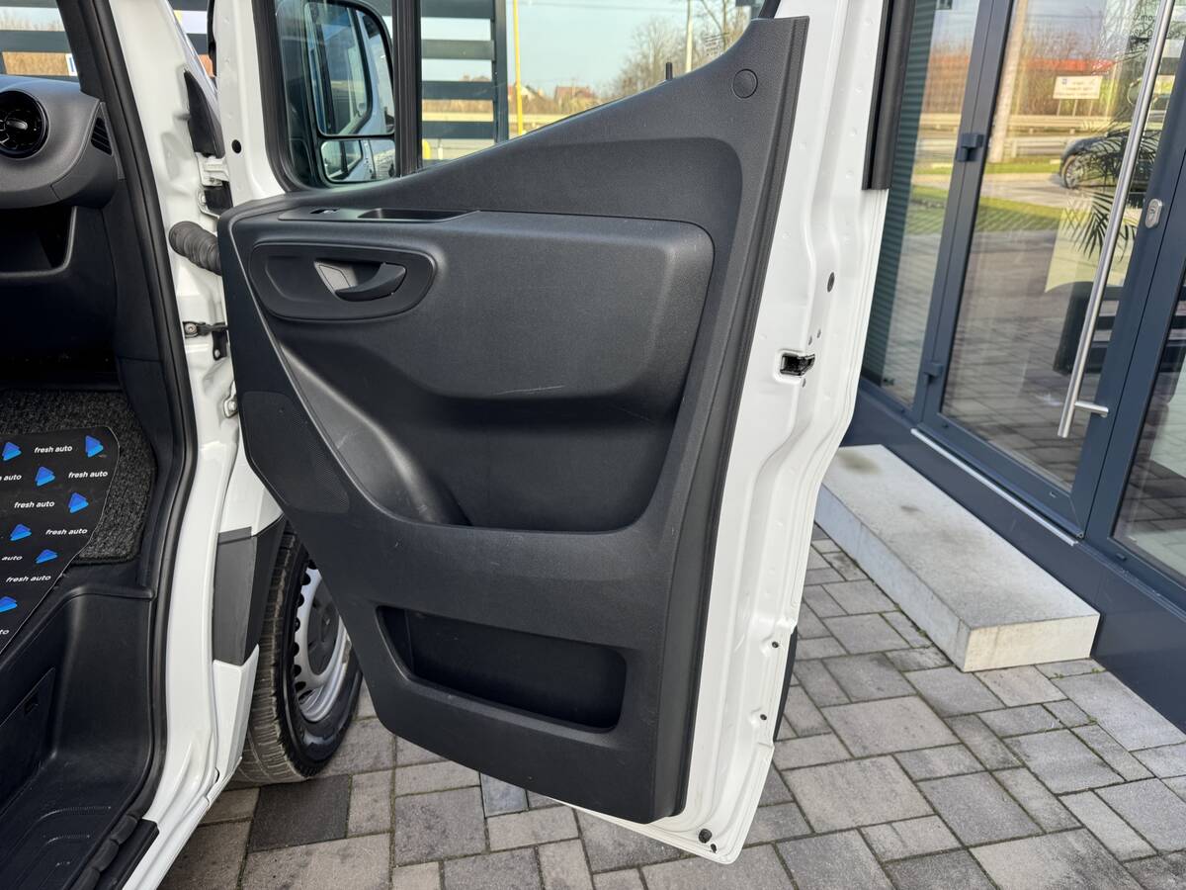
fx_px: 822
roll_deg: -0.4
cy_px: 445
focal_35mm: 24
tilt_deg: -20.1
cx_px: 593
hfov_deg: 71.6
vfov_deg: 56.8
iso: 80
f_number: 1.78
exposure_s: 1/481
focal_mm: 6.76
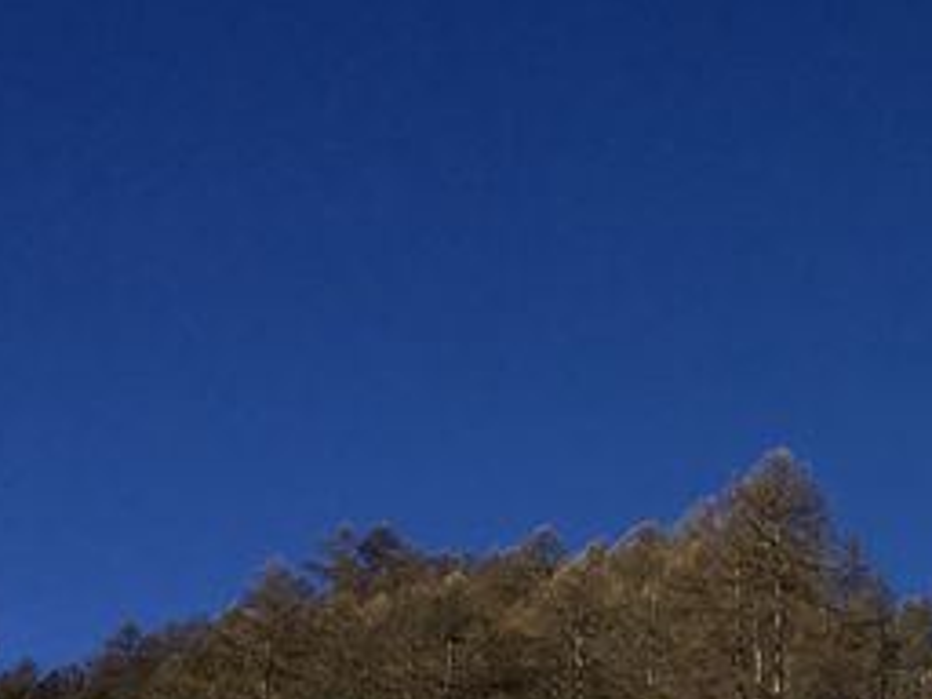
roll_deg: +0.0
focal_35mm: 102
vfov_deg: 13.8
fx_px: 2746
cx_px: 1322
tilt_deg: +18.7
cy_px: 988
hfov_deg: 17.6
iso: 25
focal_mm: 4.15
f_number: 2.2
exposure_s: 1/2747
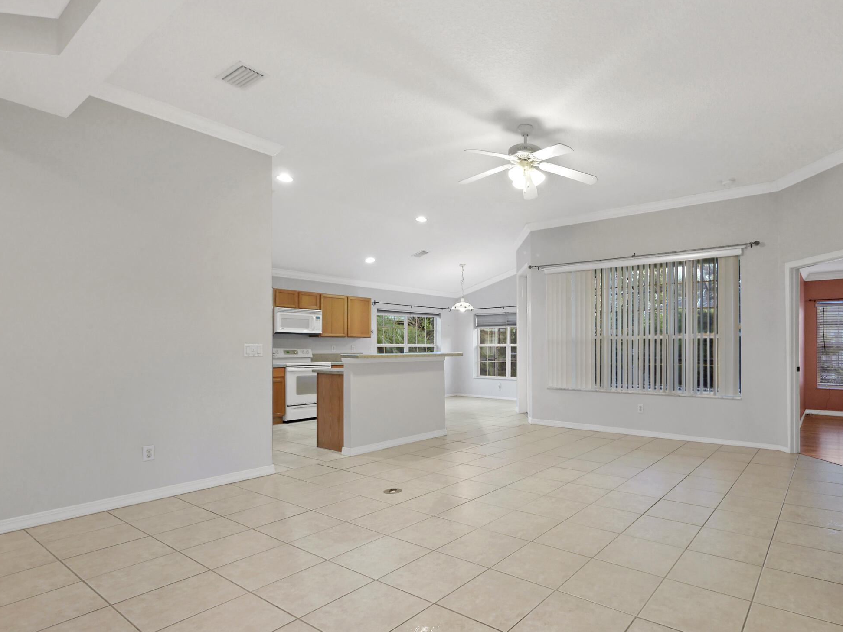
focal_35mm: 18
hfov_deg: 85.9
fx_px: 438
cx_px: 531
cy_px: 346
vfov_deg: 71.4
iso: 400
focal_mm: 7
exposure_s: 1/40
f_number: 4
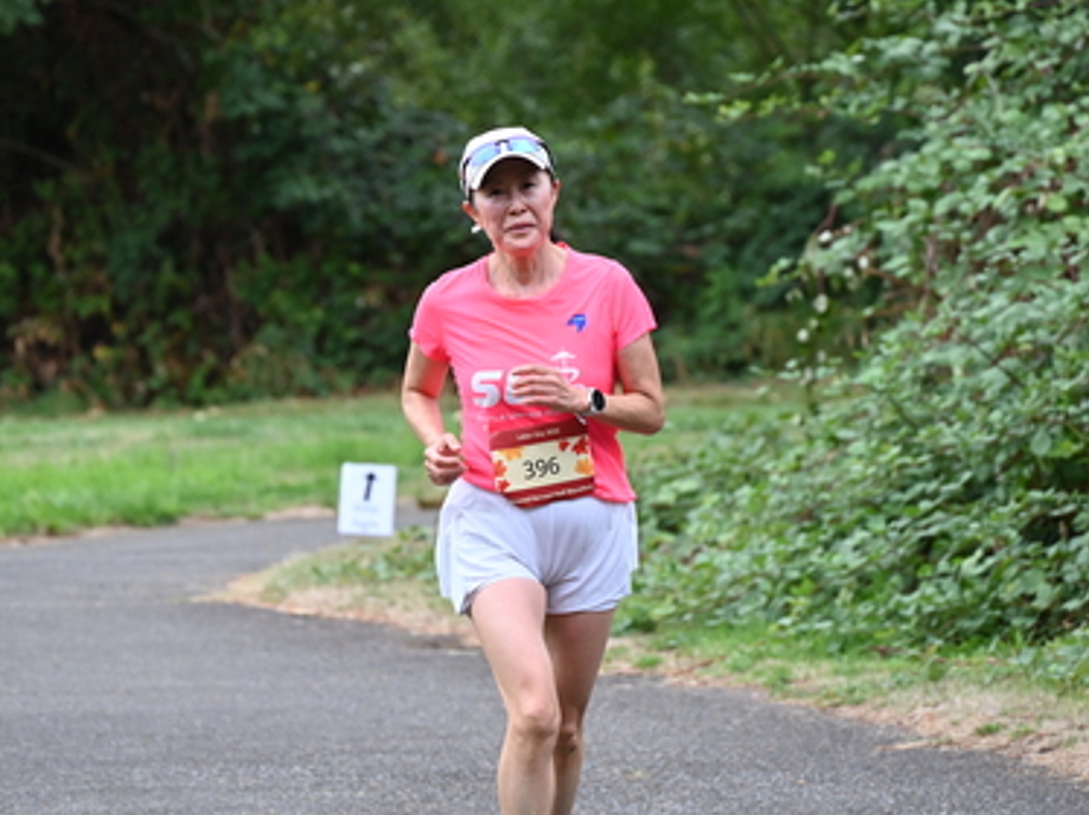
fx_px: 8897
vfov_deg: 5.2
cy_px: 322
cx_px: 463
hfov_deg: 7.0
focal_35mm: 283
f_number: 6.3
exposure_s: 1/250
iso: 720
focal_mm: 200
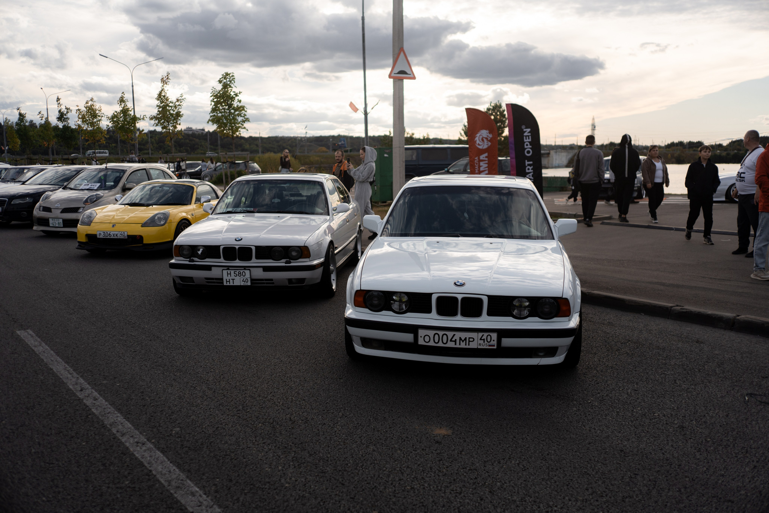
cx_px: 384
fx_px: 748
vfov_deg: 37.9
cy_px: 256
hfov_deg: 54.4
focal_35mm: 35
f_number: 2.2
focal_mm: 35
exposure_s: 1/3200
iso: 100
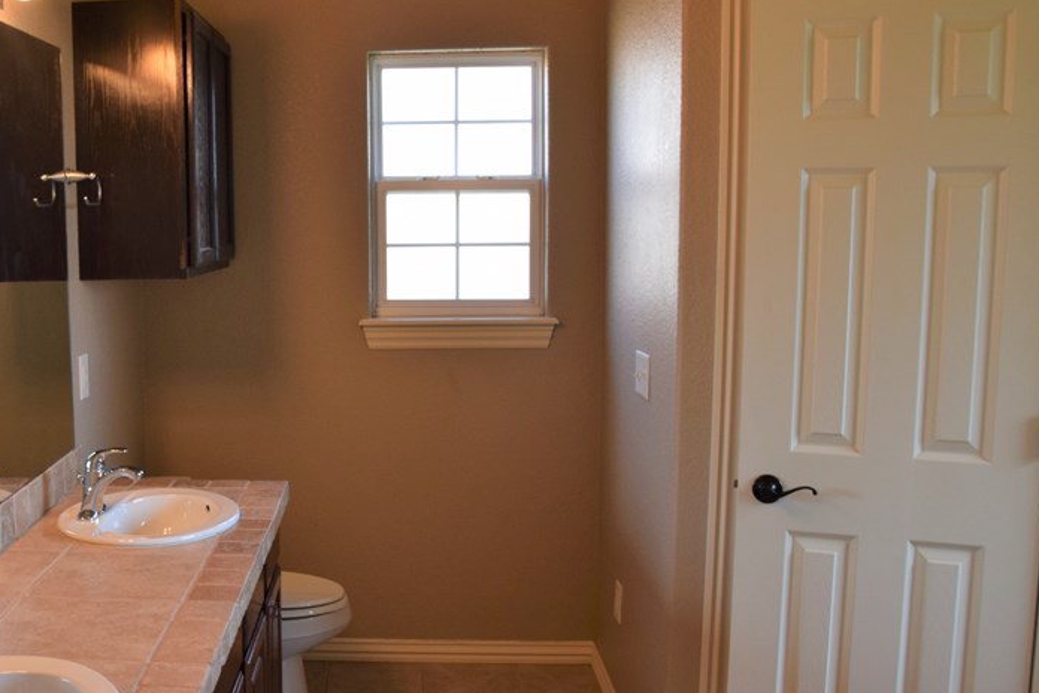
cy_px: 351
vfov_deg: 33.6
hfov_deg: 47.1
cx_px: 270
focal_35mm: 40
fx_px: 1148
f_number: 5
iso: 400
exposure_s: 1/100
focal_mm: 17
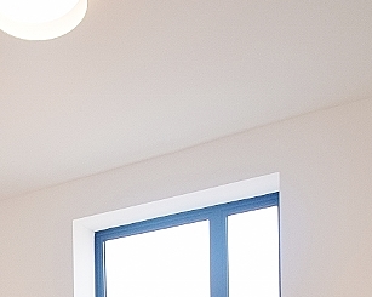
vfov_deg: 26.5
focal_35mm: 47
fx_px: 517
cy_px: 399
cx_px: 78
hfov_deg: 38.2
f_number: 4.5
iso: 400
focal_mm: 10
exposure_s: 1/80
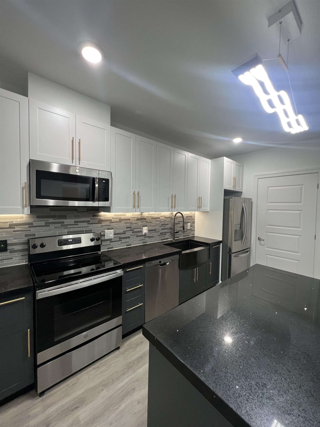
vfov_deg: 106.2
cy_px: 214
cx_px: 160
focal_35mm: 13
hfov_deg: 89.9
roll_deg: -0.5
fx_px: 160
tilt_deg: -2.2
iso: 160
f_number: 1.8
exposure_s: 1/60
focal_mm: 1.57
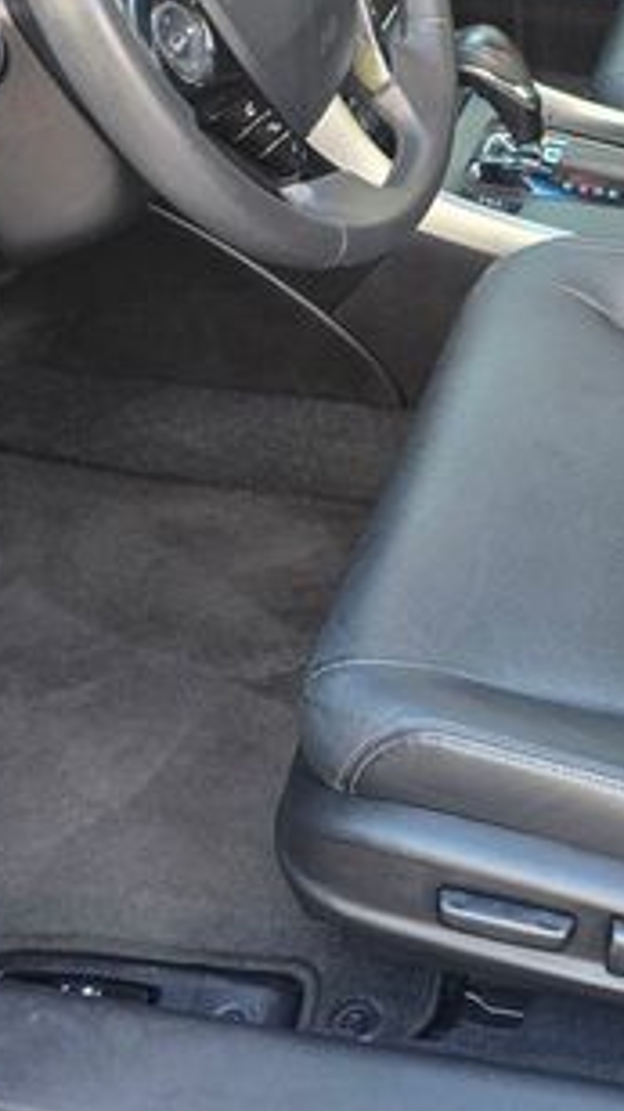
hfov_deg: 22.1
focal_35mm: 52
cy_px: 303
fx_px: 1531
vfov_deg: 39.0
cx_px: 638
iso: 250
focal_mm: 6.3
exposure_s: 1/120
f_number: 1.7
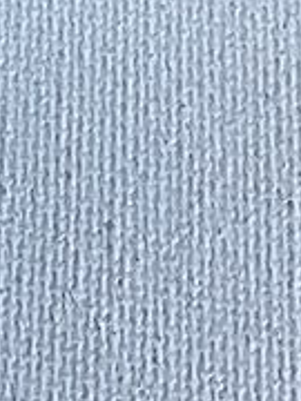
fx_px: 2388
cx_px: -506
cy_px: -664
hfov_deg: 6.7
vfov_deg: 8.5
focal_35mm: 206
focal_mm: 3
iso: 25
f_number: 1.8
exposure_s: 1/122
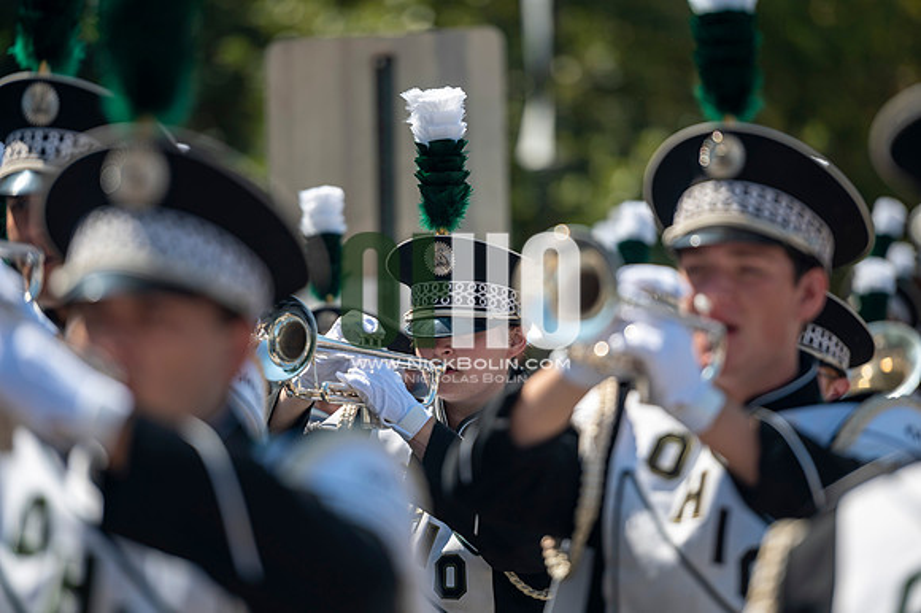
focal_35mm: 200
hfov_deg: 10.3
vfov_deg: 6.9
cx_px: 460
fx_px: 5114
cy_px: 306
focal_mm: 200
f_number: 2.8
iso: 100
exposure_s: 1/1600
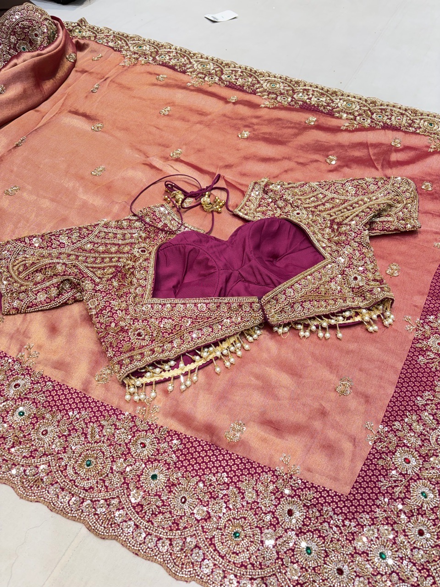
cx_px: 220
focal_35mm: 26
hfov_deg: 53.1
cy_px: 294
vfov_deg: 67.3
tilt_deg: -52.4
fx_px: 441
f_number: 1.6
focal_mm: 5.96
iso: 40
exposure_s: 1/122
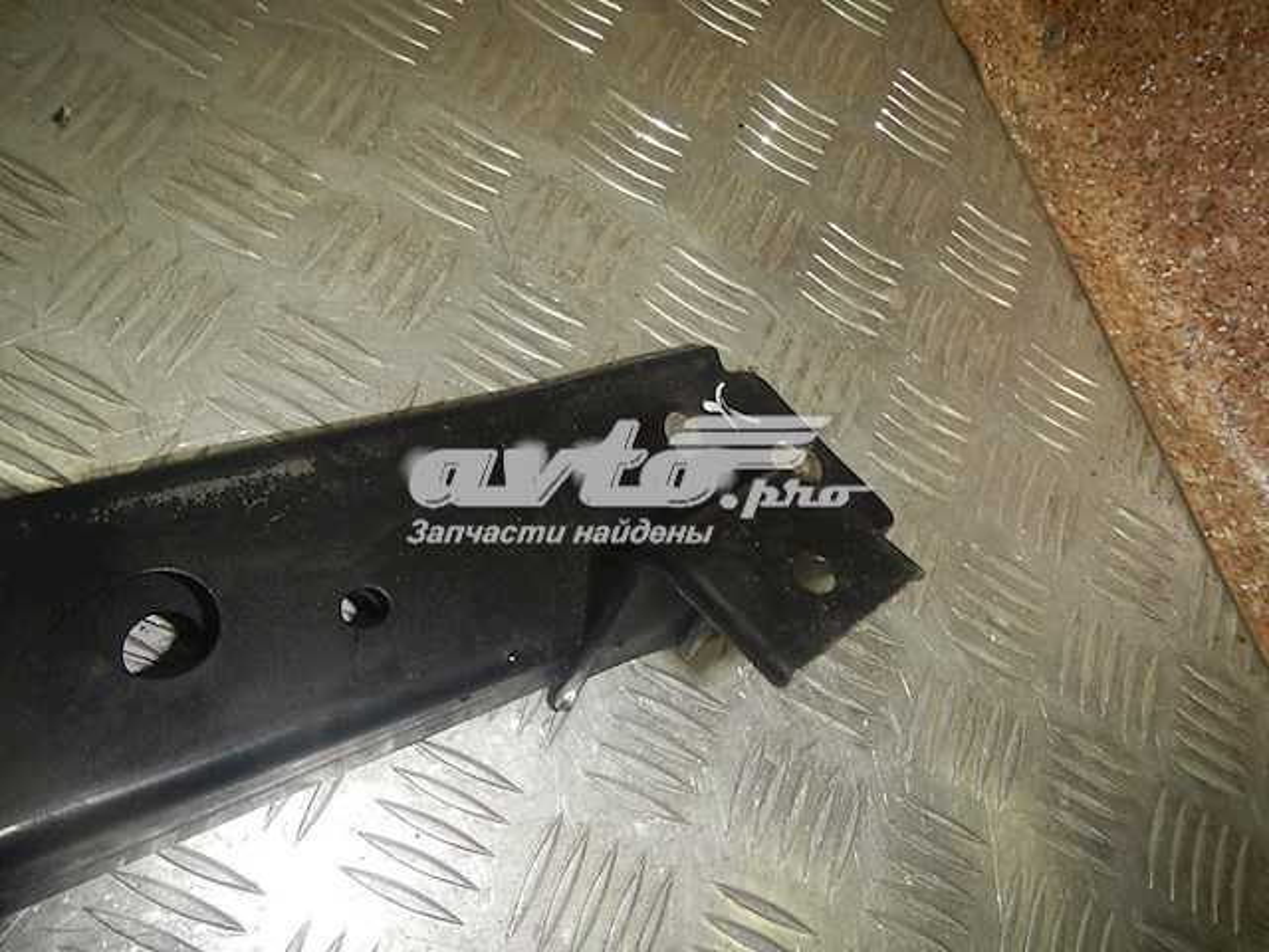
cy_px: 476
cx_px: 634
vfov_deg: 49.7
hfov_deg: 63.4
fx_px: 1026
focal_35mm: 28
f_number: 3.9
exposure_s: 1/30
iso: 200
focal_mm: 5
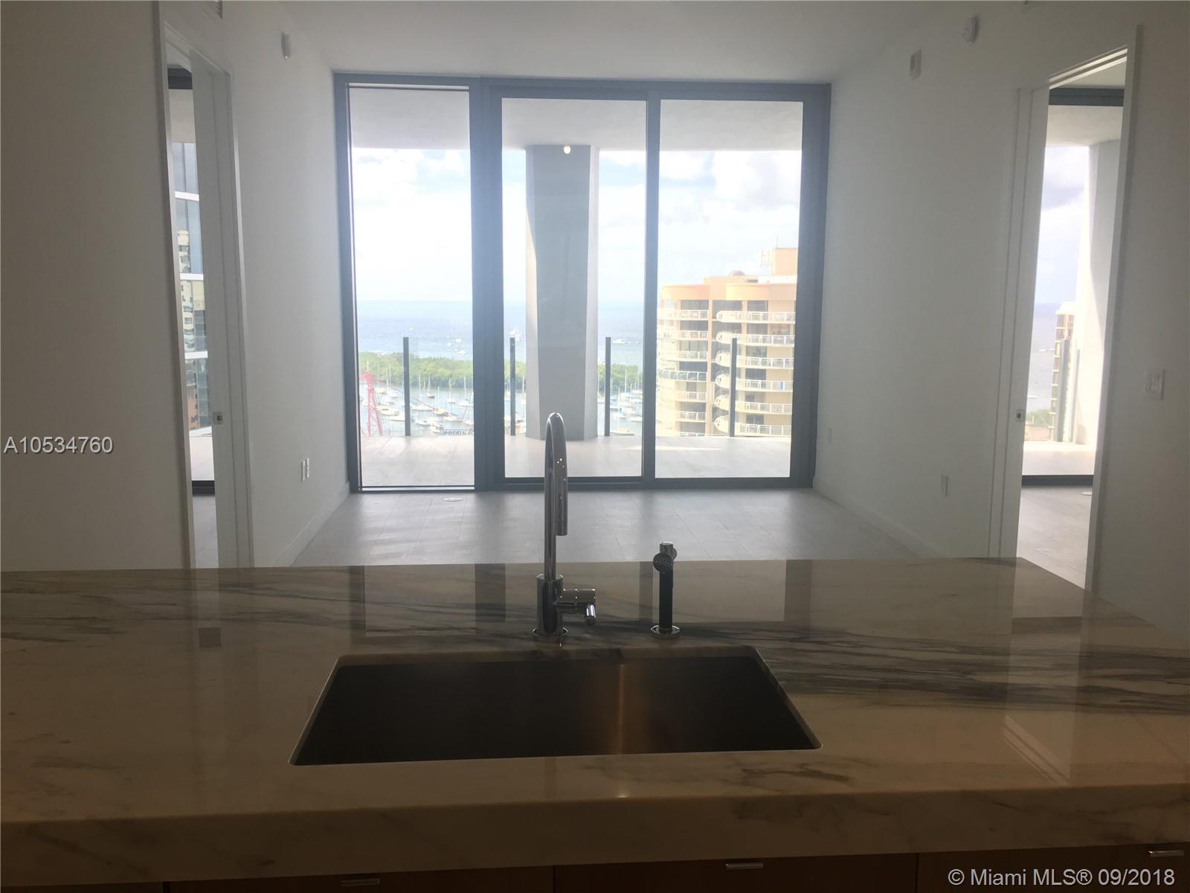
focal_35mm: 29
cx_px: 595
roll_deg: +0.1
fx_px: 997
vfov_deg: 48.2
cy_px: 446
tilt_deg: -8.2
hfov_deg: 61.7
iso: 40
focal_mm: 4.15
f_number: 2.2
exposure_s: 1/120
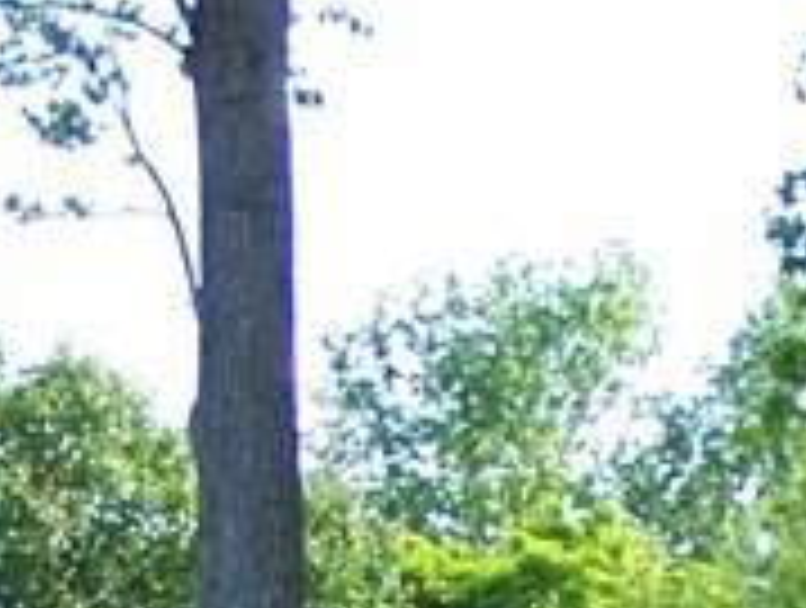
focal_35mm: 291
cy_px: 1437
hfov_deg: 6.8
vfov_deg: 5.0
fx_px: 6789
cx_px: 851
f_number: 3
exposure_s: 1/250
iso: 80
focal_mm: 8.5
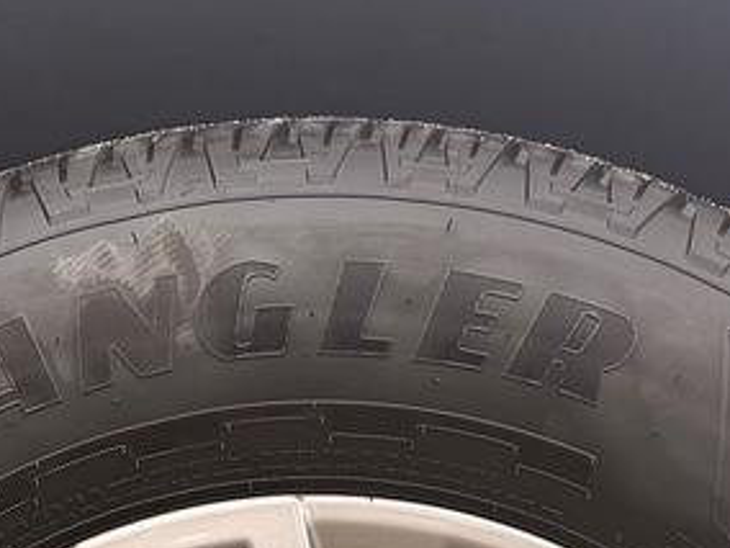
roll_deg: -0.1
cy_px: 975
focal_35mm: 108
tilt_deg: -8.1
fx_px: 2278
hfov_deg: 18.1
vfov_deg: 12.5
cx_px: 193
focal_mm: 6.76
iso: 100
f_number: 1.78
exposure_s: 1/497
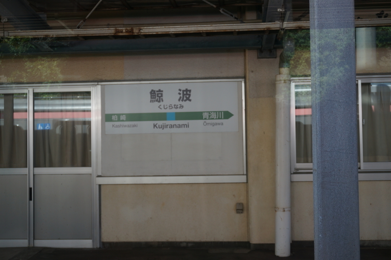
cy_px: 130
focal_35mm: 46
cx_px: 196
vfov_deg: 28.9
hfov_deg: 42.4
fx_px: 504
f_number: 5
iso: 200
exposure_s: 1/60
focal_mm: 31
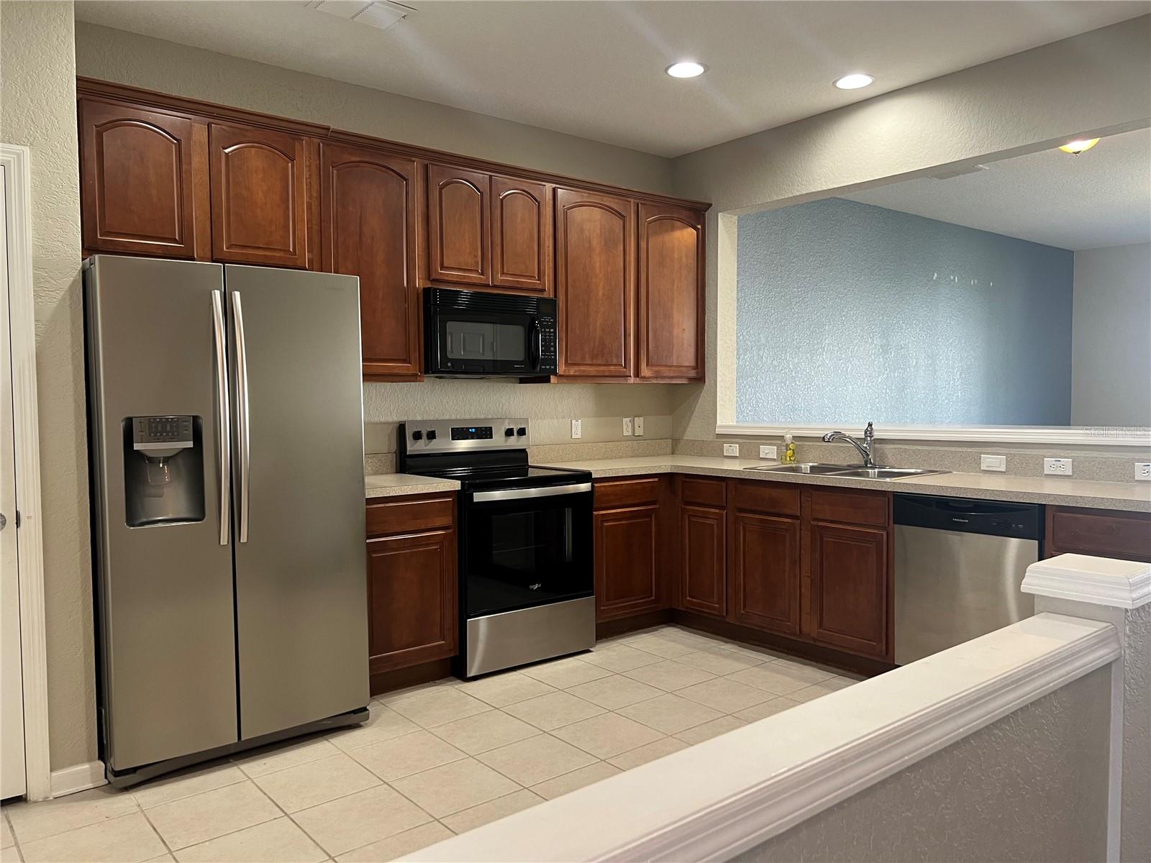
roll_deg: +1.3
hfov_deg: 67.3
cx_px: 576
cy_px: 432
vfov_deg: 53.1
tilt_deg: -2.4
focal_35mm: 26
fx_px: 865
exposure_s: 1/60
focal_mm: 5.7
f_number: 1.5
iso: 160
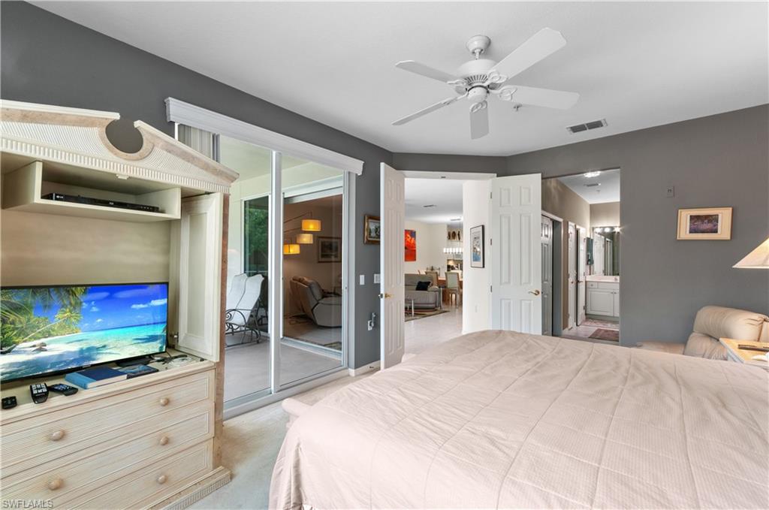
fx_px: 320
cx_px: 384
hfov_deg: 100.5
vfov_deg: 77.1
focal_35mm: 15
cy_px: 255
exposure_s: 1/1.67
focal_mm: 10
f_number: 11
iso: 200
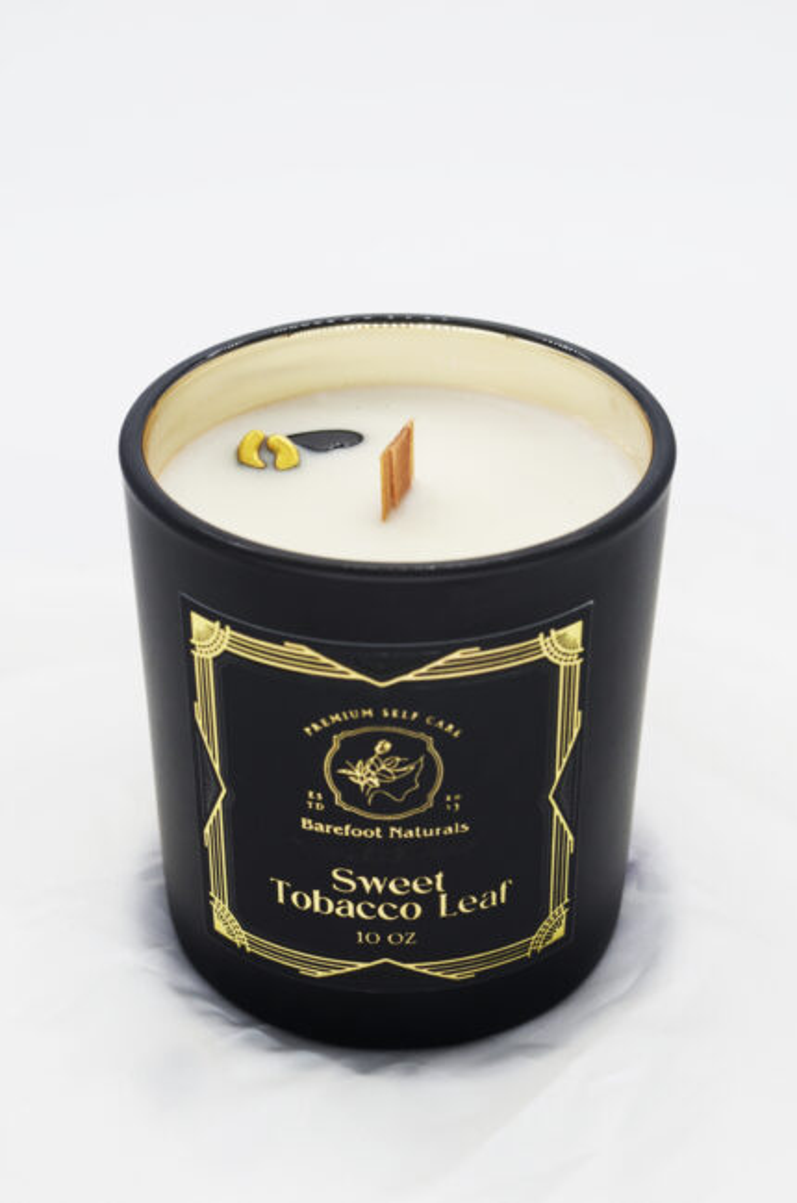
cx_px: 398
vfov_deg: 29.3
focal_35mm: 69
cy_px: 602
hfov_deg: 19.7
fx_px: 2301
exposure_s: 1/125
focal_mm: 46
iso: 100
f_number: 8
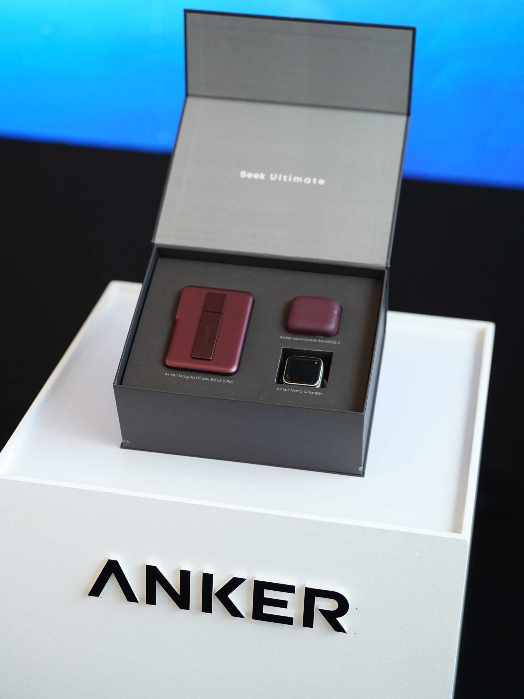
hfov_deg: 19.6
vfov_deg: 26.0
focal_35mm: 75
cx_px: 261
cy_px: 327
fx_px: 1514
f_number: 2.8
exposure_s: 1/250
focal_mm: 69
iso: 2000
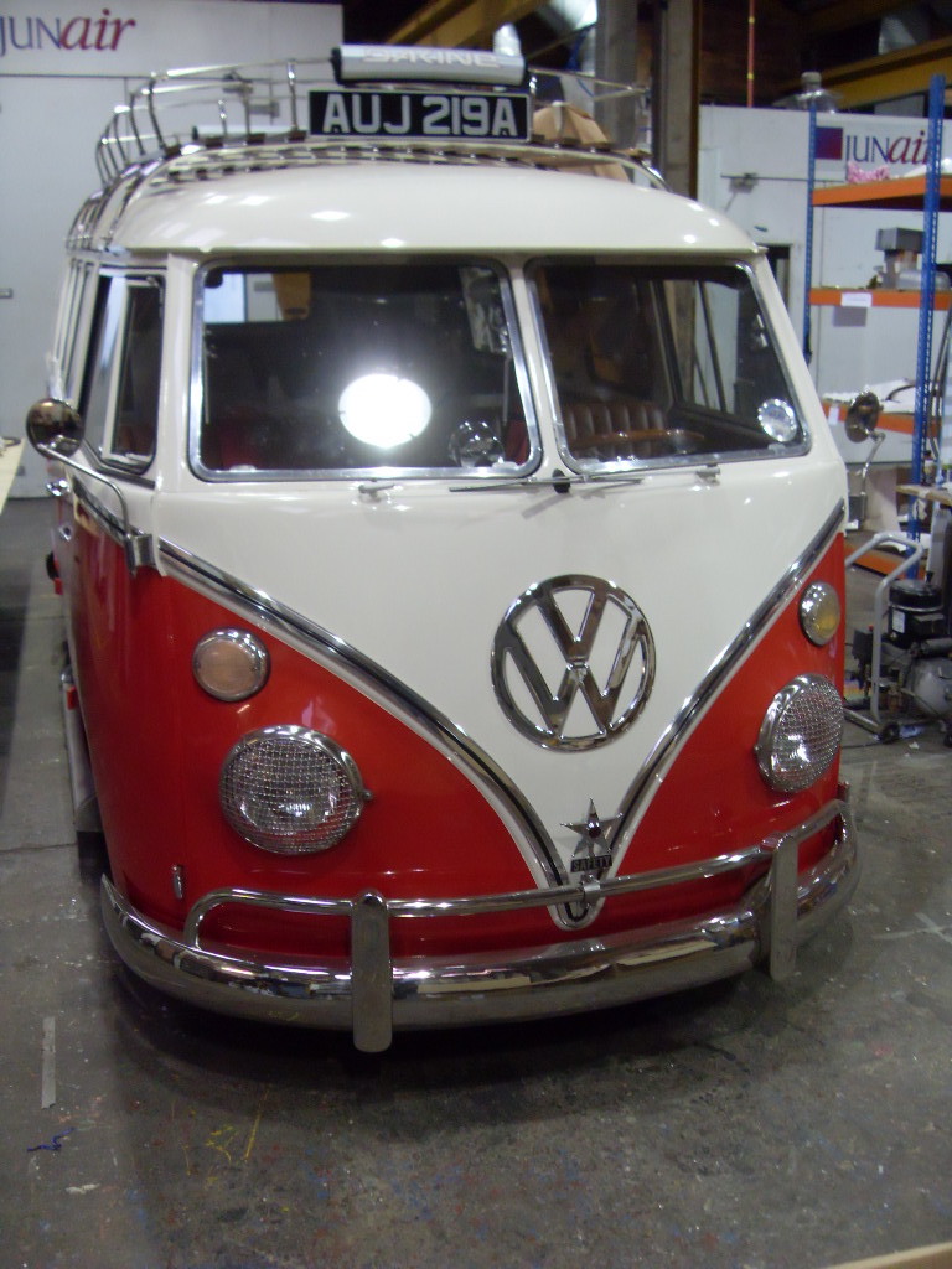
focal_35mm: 35
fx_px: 1283
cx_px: 476
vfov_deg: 52.6
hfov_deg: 40.7
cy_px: 634
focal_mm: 6.3
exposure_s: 1/45
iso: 200
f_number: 2.8
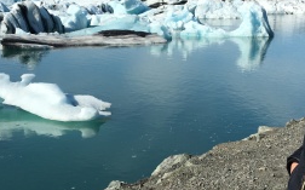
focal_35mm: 67
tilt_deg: -10.7
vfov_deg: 19.4
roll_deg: +0.4
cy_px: 100
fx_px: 556
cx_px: 153
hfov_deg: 30.7
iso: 25
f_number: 2.2
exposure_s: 1/2959
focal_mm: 4.15
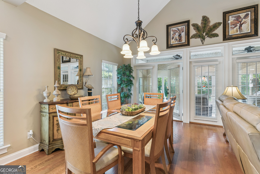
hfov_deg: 93.3
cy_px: 87
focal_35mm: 17
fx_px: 123
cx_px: 130
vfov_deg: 70.4
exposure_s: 1/3
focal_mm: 17
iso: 250
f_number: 8
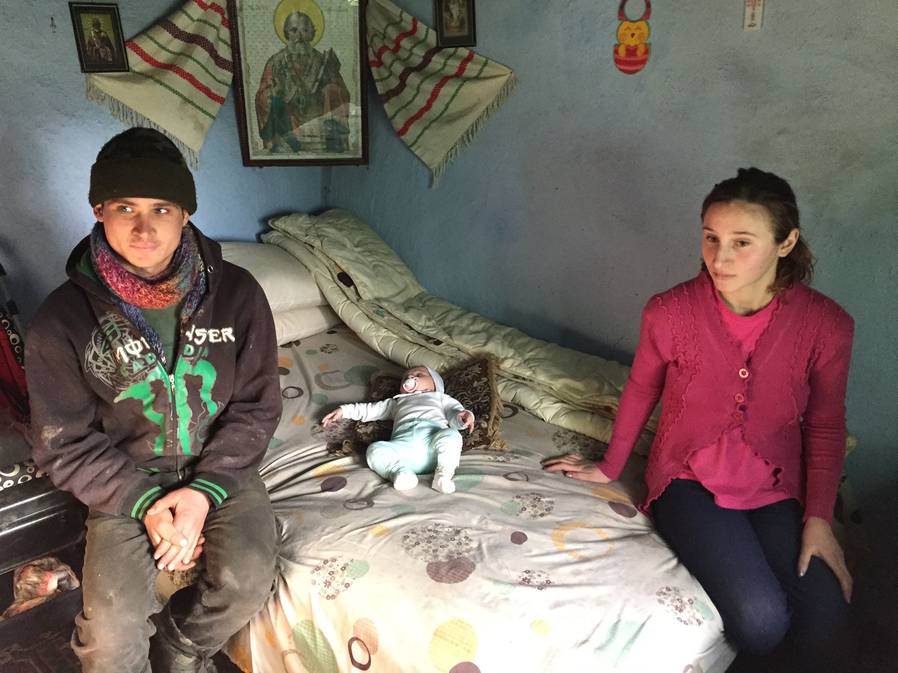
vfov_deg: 48.2
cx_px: 449
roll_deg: +0.2
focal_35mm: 29
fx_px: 752
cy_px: 336
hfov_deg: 61.7
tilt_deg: -19.8
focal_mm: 4.15
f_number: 2.2
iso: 250
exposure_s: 1/25
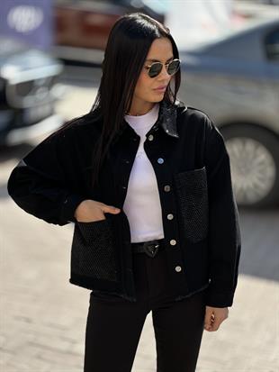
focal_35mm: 77
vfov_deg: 25.3
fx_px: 827
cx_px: 140
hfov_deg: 19.1
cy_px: 186
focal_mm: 9
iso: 32
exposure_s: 1/183
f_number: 2.8
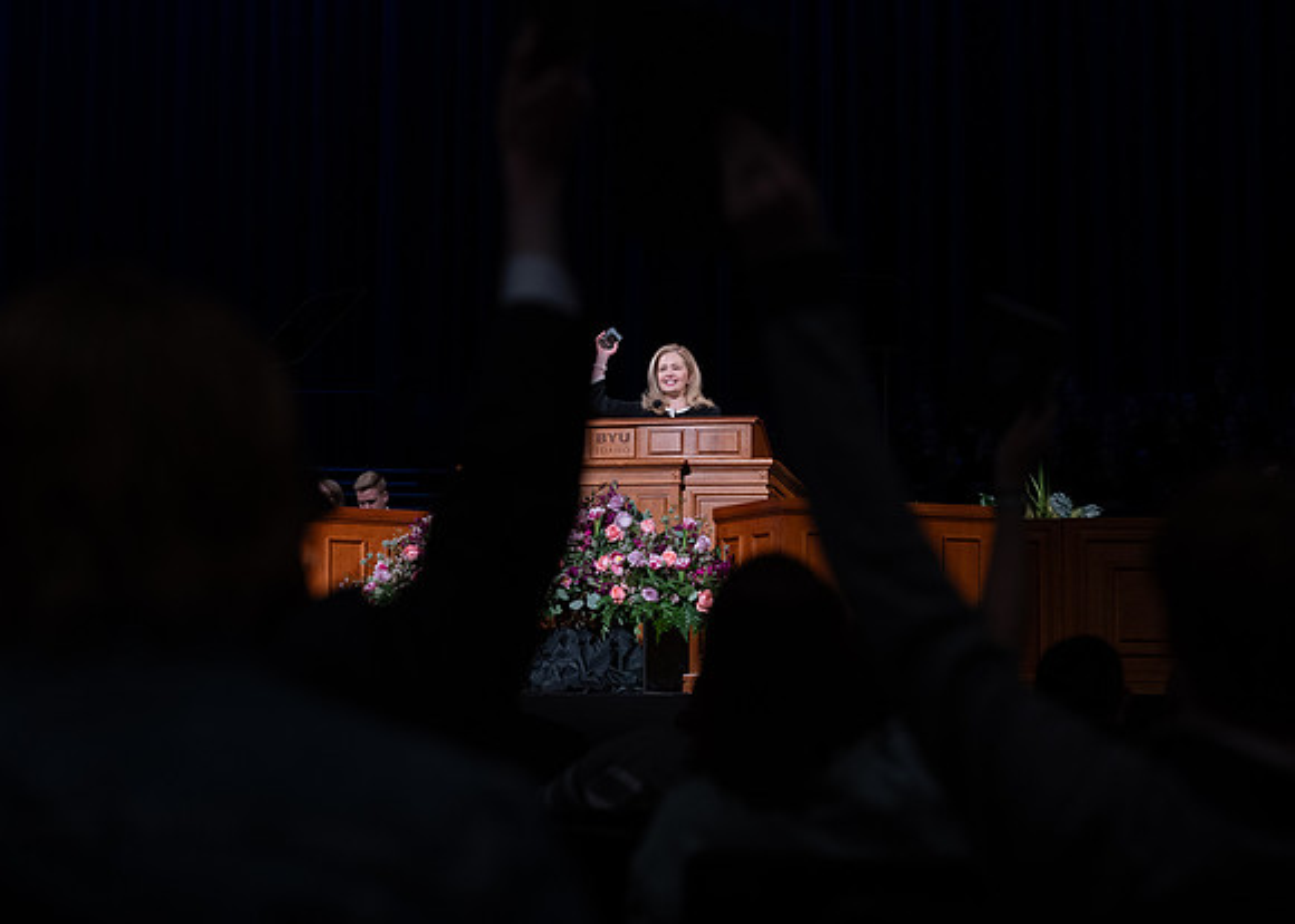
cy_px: 462
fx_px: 2890
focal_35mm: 79
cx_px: 648
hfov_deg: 25.3
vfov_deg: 18.2
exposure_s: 1/200
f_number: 2.8
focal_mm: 75
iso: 800
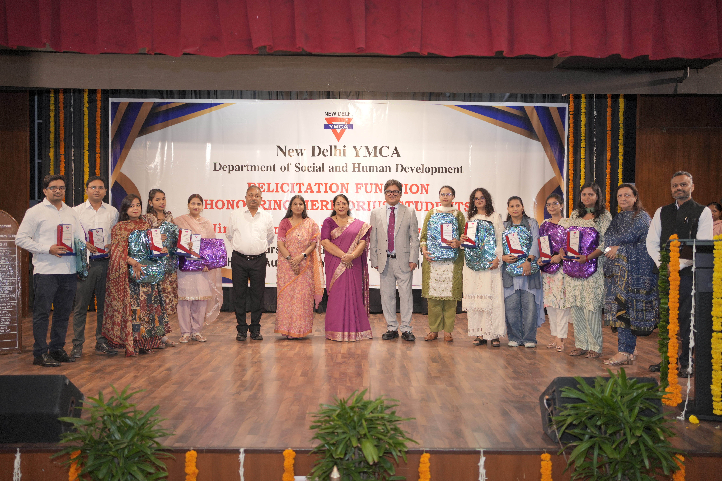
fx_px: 702
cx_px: 361
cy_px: 240
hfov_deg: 54.4
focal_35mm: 35
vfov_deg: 37.9
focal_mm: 35
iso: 500
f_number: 2.2
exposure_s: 1/125
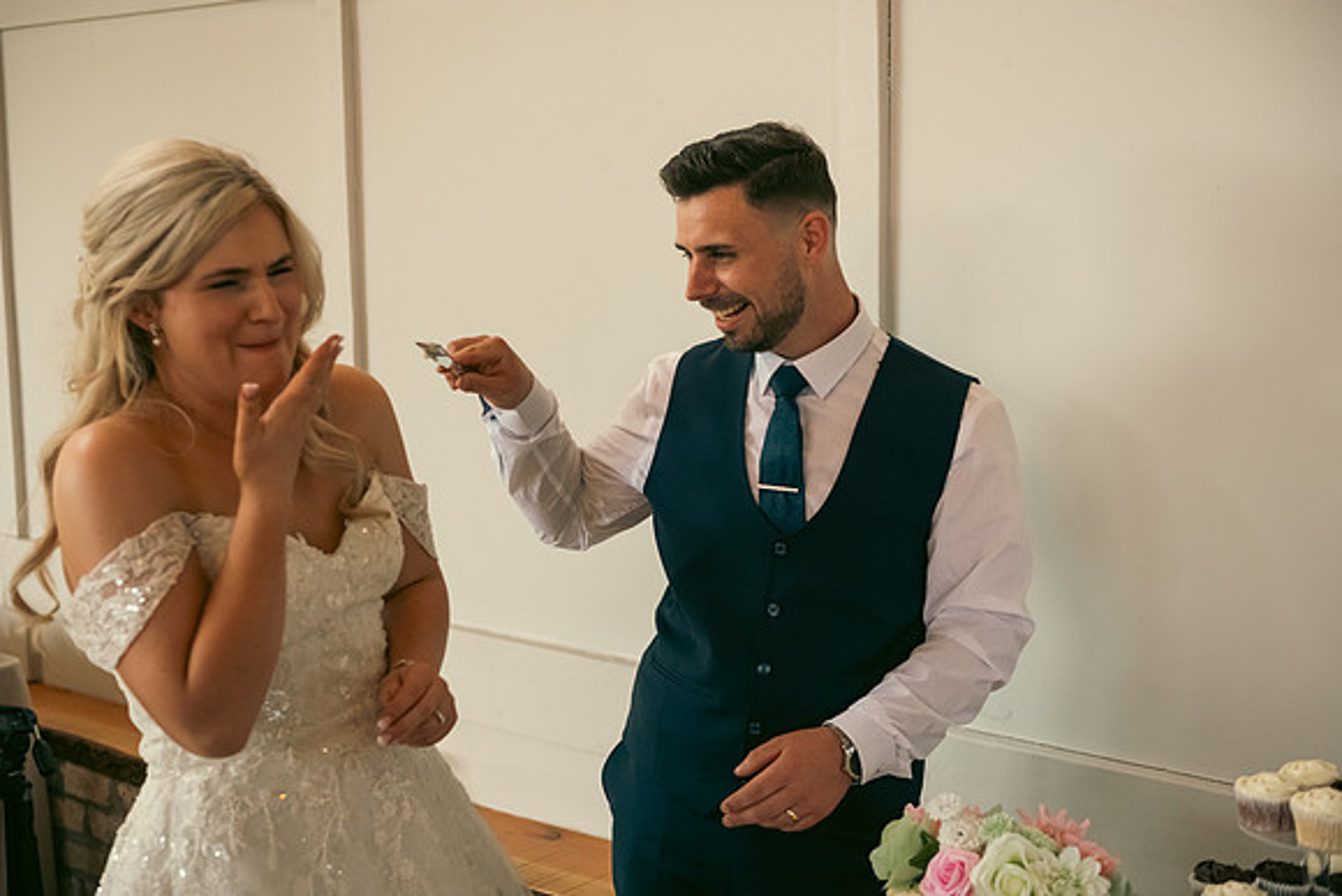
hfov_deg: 41.1
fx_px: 1790
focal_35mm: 48
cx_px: 671
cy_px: 448
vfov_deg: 28.1
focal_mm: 48
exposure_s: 1/160
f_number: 3.5
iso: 1000
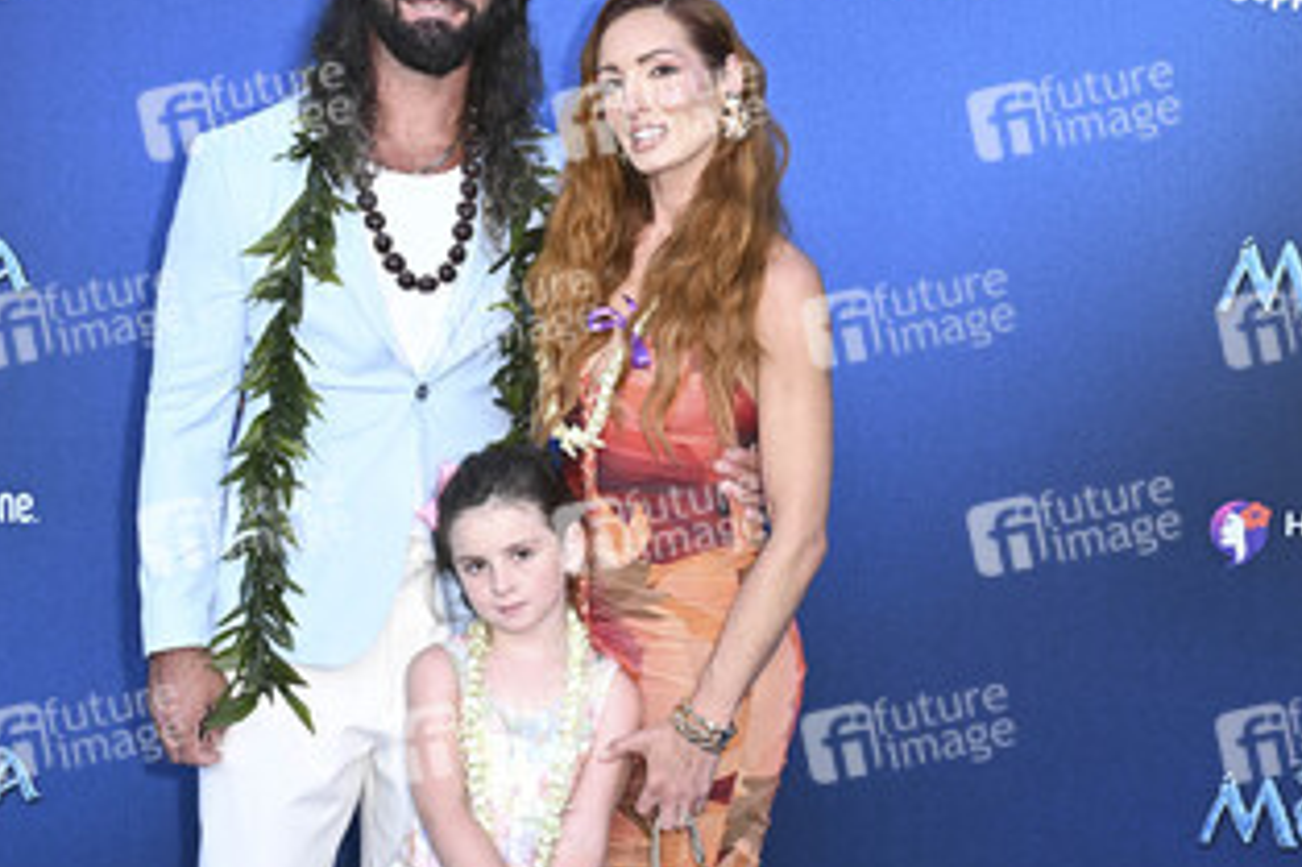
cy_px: 423
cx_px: 549
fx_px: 2024
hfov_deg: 35.6
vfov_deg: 24.2
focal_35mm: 56
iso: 800
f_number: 6.3
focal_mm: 39
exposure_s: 1/250
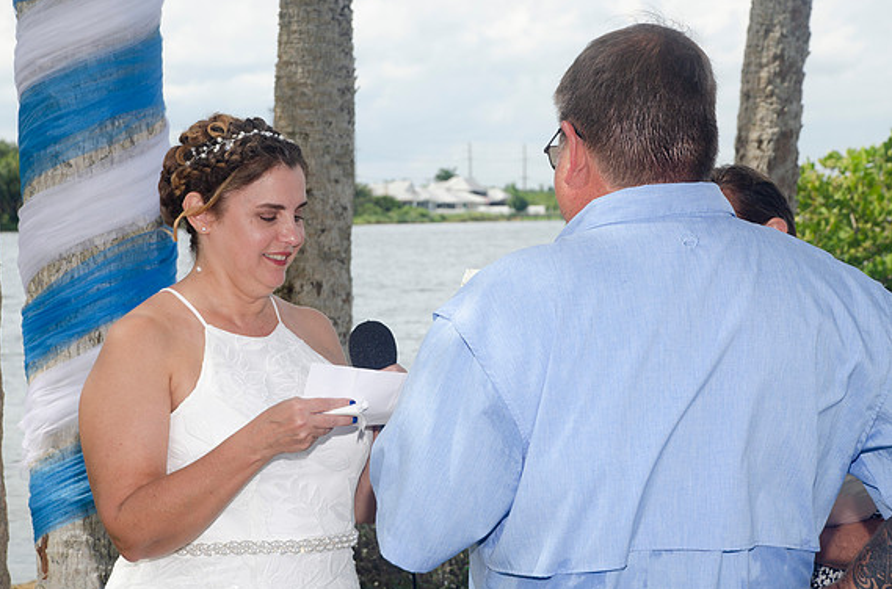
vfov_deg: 13.5
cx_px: 439
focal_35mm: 101
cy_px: 296
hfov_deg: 20.3
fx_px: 2496
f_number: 9
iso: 100
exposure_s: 1/250
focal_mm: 66
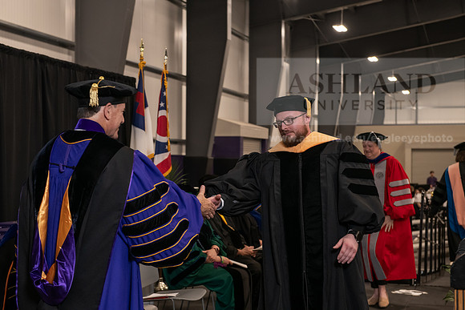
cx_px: 232
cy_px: 155
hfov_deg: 32.4
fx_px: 801
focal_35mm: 62
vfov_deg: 21.9
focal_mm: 62
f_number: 5
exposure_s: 1/125
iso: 2000
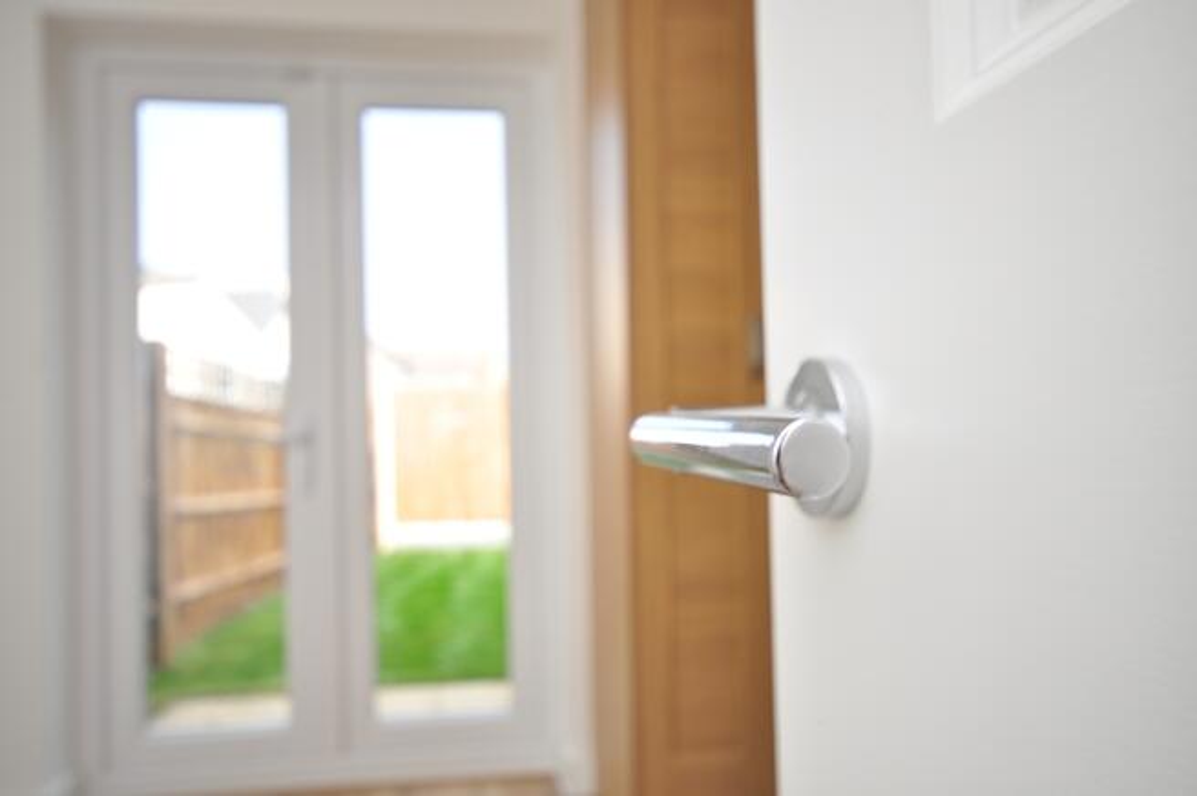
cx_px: 598
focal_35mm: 30
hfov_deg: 62.0
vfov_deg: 43.5
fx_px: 996
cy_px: 398
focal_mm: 20
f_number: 5.6
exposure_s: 1/50
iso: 200
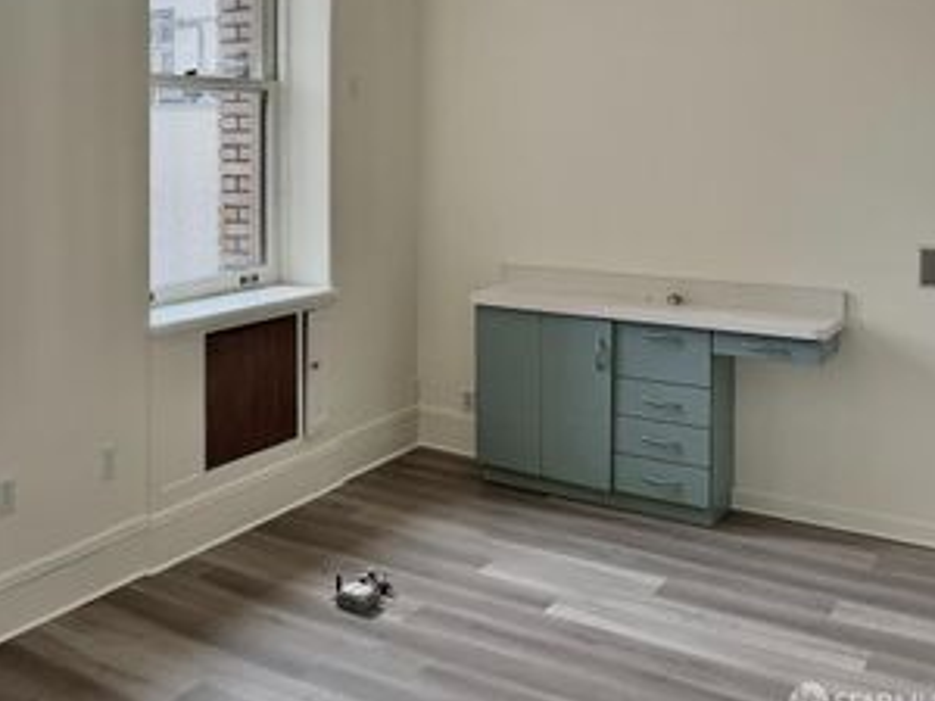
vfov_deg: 34.9
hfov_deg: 44.3
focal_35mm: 40
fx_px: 1080
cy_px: 142
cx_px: 175
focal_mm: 6.76
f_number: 1.78
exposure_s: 1/602
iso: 100
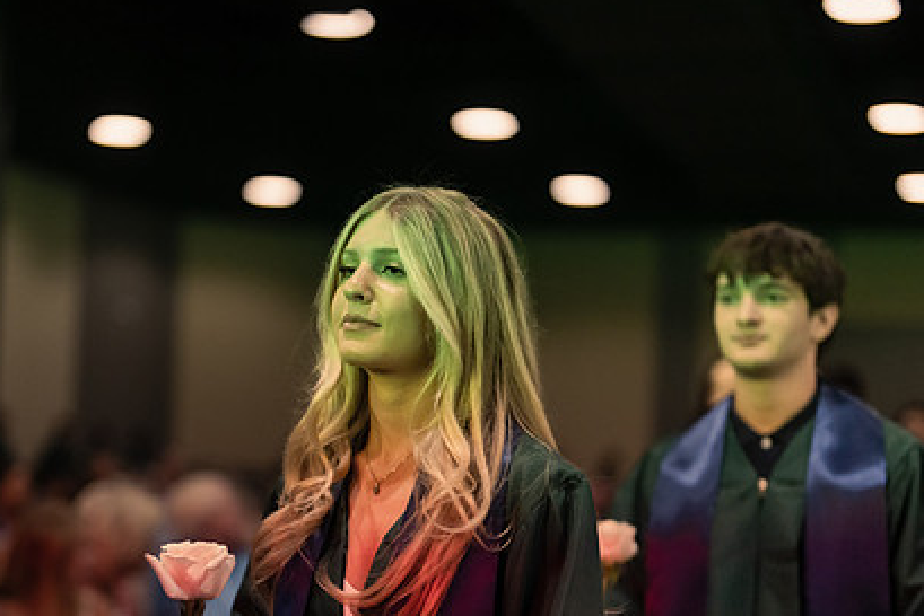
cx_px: 368
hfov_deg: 26.3
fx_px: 1977
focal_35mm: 77
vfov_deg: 17.6
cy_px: 454
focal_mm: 50
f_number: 1.2
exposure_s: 1/500
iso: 1250
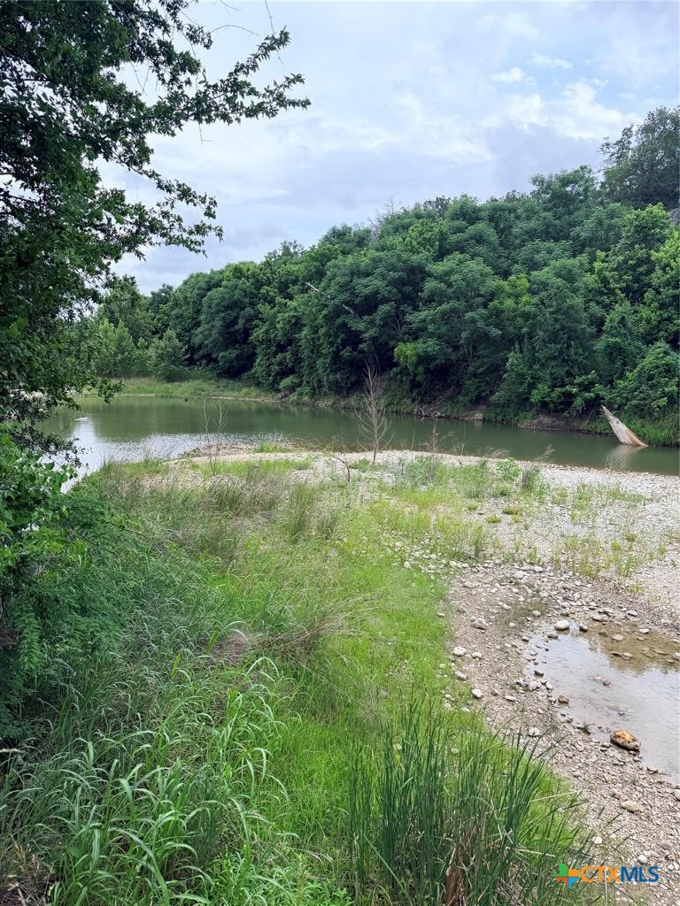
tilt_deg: -7.5
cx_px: 340
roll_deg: +0.4
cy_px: 453
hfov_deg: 56.8
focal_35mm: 24
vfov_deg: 71.6
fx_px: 629
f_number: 1.78
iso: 100
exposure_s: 1/1812
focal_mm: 6.76
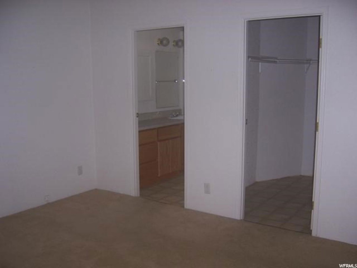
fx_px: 371
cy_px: 134
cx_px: 178
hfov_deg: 51.4
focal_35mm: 36
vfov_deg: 39.7
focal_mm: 6.2
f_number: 2.8
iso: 80
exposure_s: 1/60
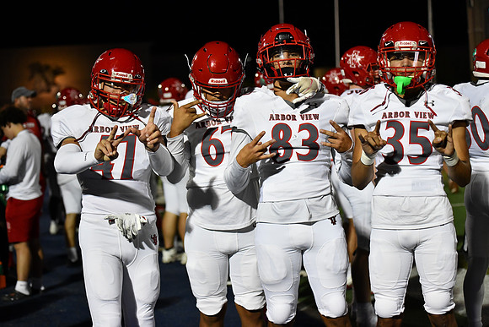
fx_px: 978
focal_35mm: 72
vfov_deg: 18.9
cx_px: 244
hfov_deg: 28.1
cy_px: 164
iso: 3200
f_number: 2.8
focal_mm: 72
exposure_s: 1/1250
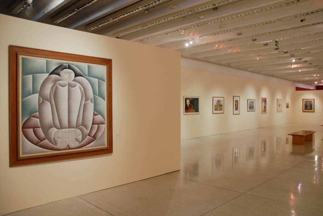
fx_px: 243
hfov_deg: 67.3
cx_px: 162
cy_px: 108
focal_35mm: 27
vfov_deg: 48.1
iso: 250
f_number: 5
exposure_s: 1/10
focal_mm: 18
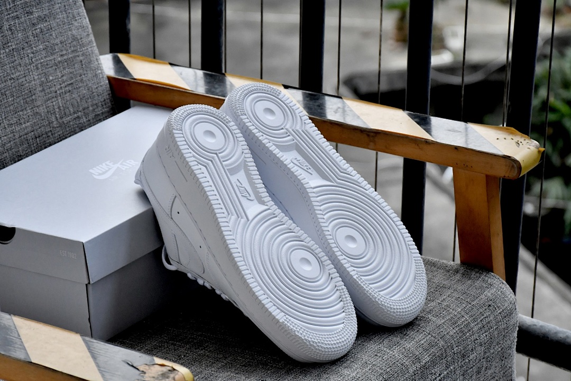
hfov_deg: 15.2
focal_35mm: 135
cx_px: 286
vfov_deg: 10.2
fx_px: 2141
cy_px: 190
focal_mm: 90
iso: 1600
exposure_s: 1/125
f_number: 10
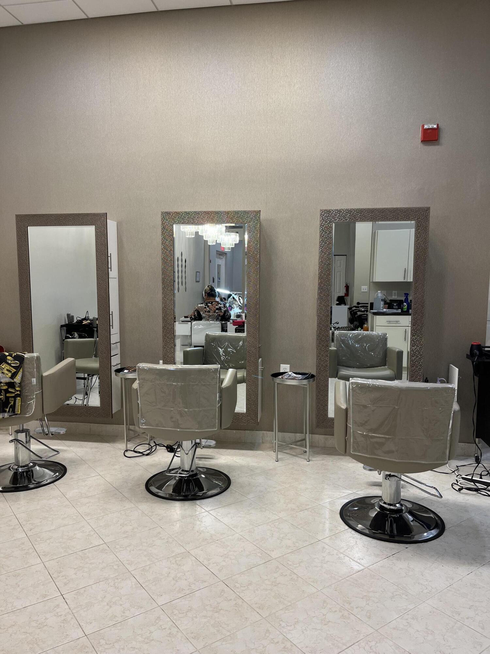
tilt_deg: -5.0
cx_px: 245
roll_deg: +0.0
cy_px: 327
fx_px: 491
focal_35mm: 26
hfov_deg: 53.1
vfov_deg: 67.3
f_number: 1.6
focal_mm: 5.1
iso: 64
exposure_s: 1/60
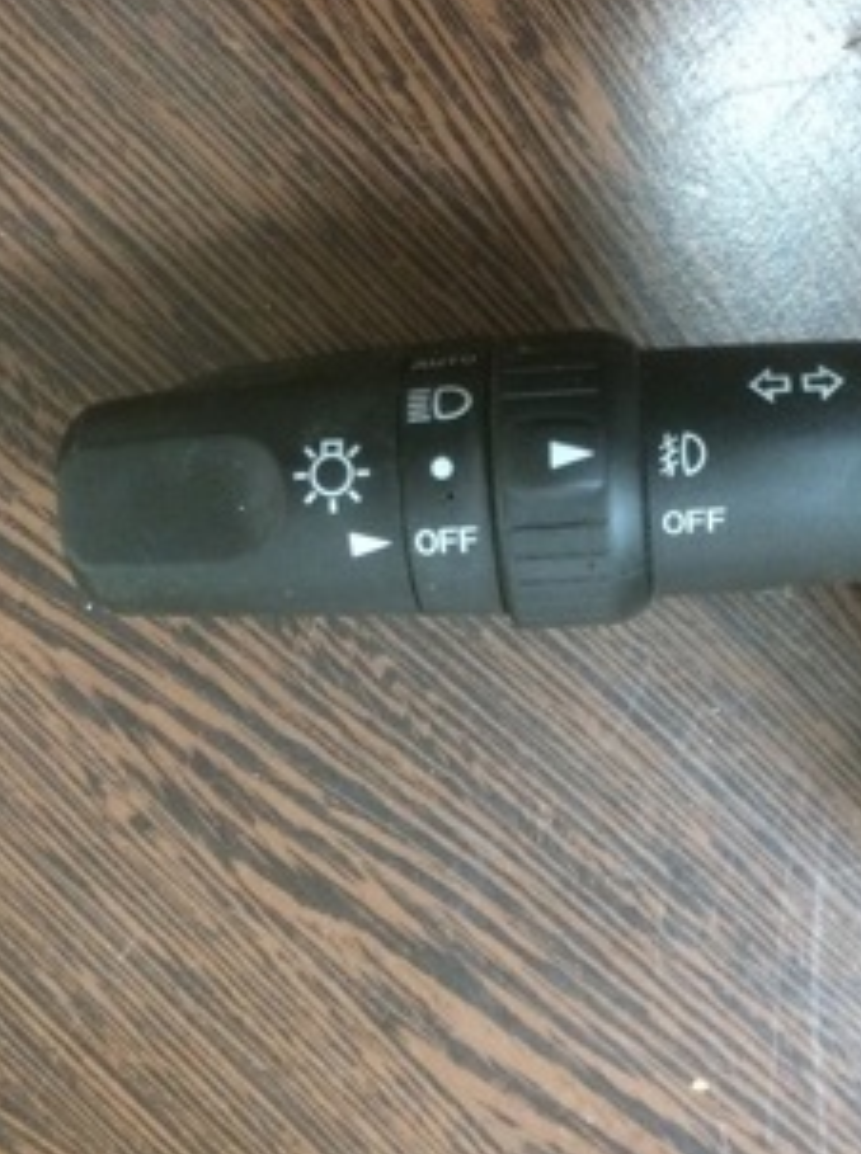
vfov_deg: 41.3
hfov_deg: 31.3
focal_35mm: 46
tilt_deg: -84.5
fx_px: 1531
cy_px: 609
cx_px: 535
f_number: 2.2
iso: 320
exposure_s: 1/17
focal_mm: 4.15
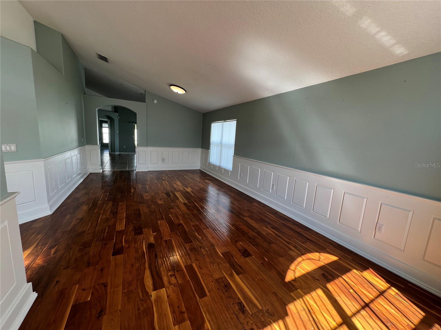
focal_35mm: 13
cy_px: 165
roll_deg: -3.5
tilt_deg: -9.6
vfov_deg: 89.9
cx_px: 220
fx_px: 166
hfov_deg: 106.2
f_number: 1.8
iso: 40
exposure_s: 1/120
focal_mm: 1.57
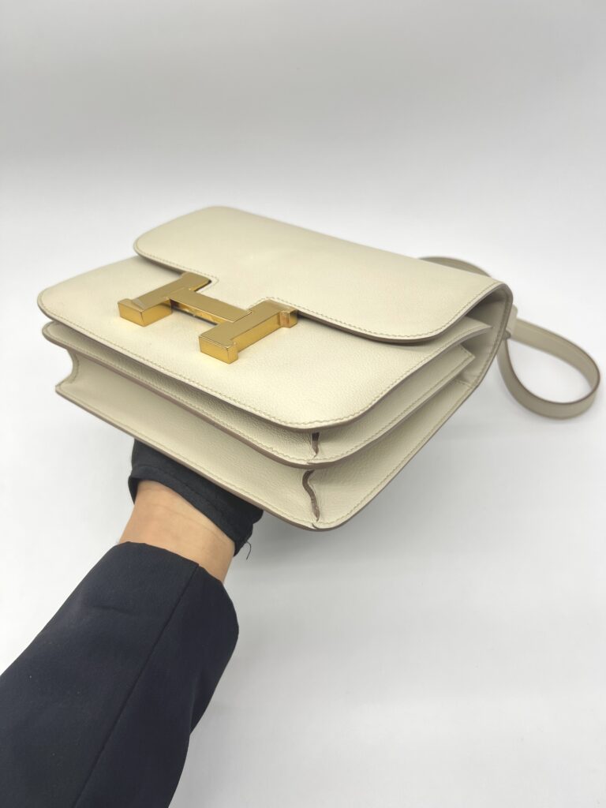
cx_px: 303
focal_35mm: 26
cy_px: 404
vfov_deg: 67.3
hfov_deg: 53.1
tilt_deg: -47.4
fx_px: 607
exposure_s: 1/113
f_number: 1.5
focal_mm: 5.7
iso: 32
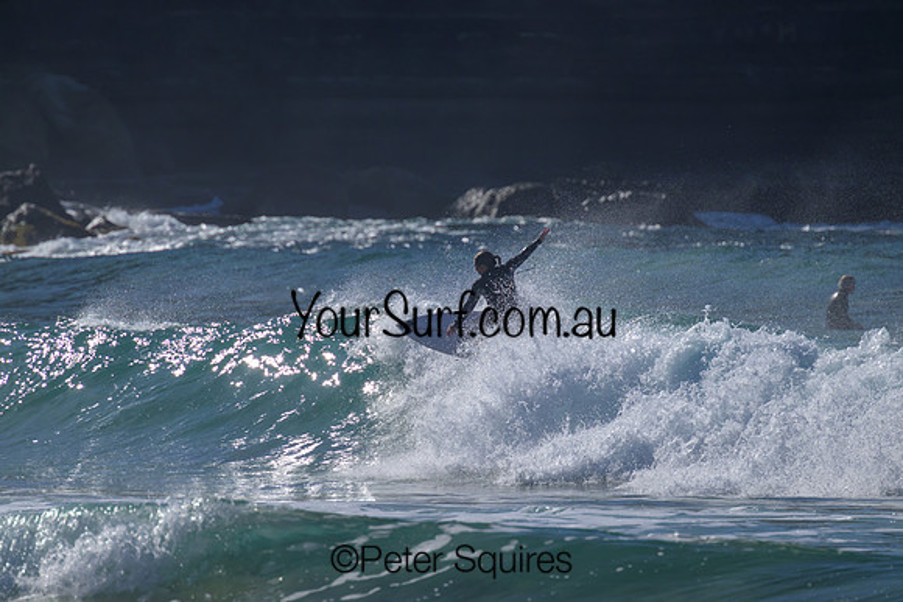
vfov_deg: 1.7
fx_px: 20070
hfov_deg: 2.6
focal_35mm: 800
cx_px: 452
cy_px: 301
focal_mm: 800
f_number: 11
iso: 560
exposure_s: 1/2000
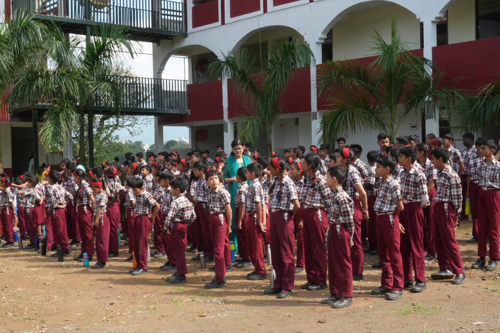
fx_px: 687
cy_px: 166
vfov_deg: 27.3
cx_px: 250
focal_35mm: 50
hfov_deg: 40.0
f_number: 22
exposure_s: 1/80
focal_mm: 33
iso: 640
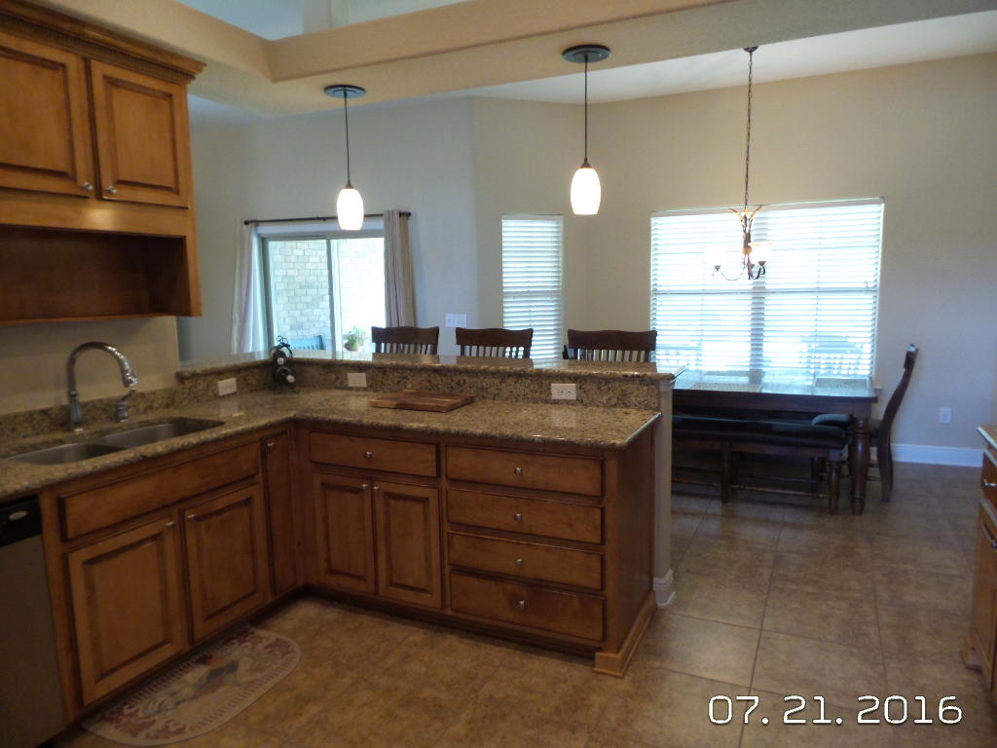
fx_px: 662
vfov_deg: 58.9
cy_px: 374
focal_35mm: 23
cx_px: 498
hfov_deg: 73.9
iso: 400
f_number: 2.8
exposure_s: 1/30
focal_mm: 4.1
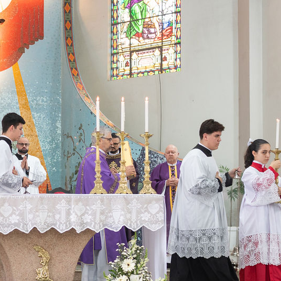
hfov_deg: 19.9
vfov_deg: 20.4
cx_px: 16
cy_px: 178
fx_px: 781
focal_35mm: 85
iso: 640
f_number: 2.8
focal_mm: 35
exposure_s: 1/160
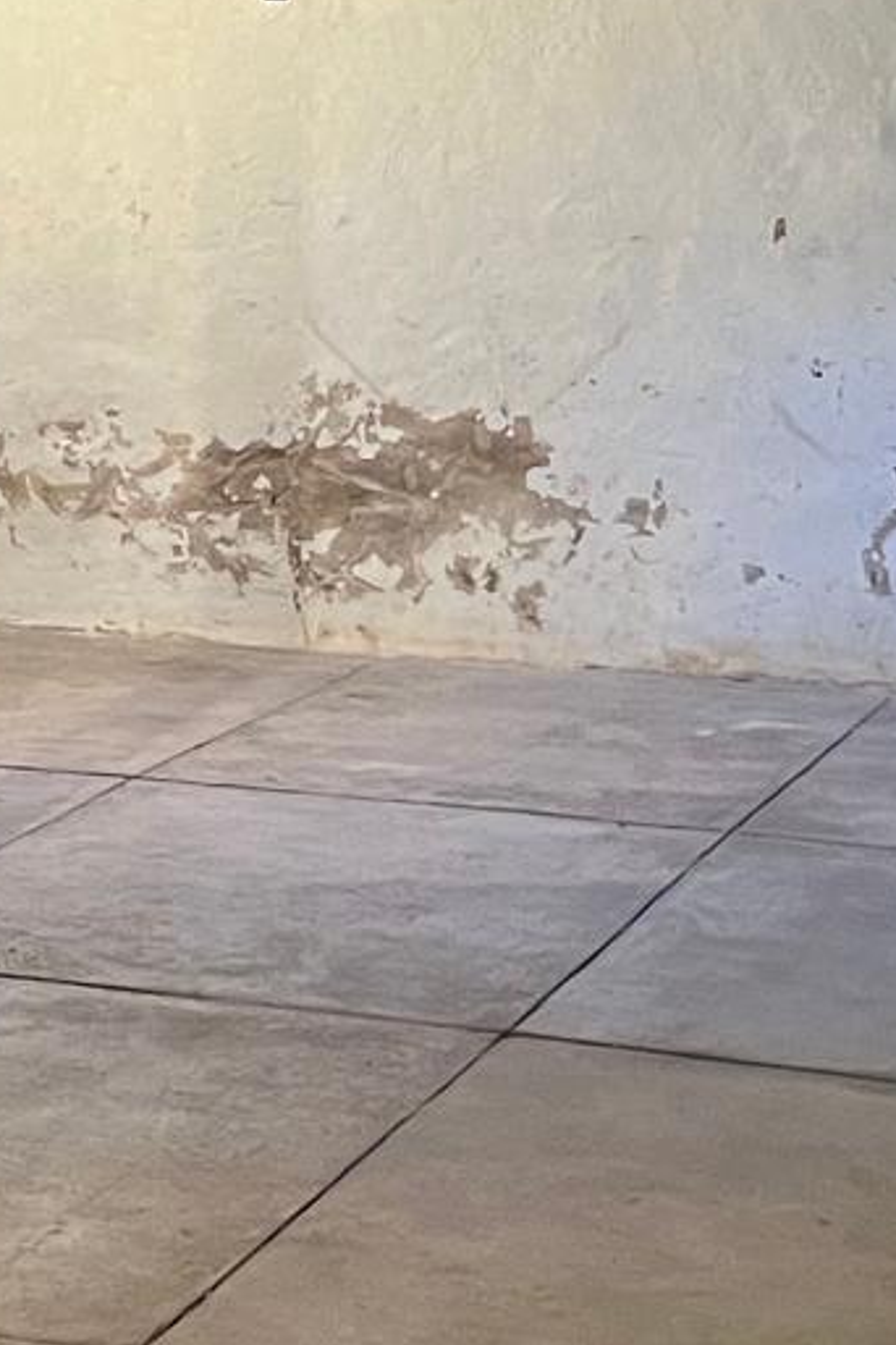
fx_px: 4032
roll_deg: -0.5
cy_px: 257
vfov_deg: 18.7
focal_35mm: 108
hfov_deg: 12.7
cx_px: 299
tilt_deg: -4.9
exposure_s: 1/40
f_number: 1.5
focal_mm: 5.7
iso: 500
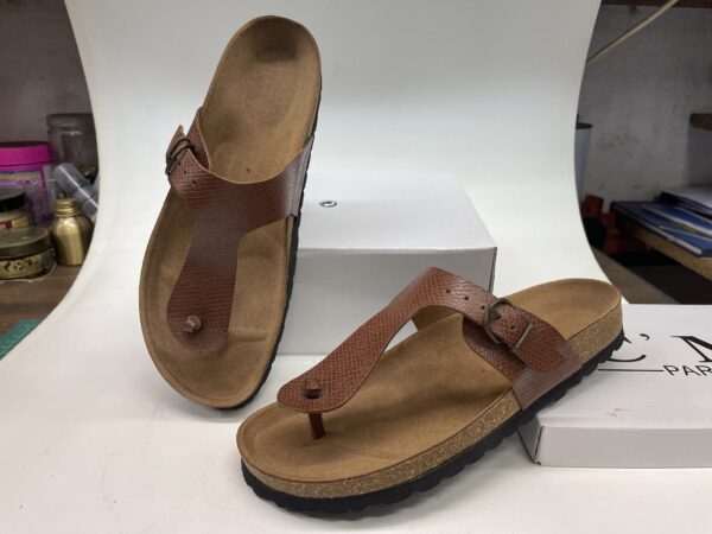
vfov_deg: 53.1
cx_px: 356
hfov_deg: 67.3
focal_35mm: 26
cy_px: 267
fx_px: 535
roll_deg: -1.1
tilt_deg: -20.6
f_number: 1.6
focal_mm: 5.1
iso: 100
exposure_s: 1/100
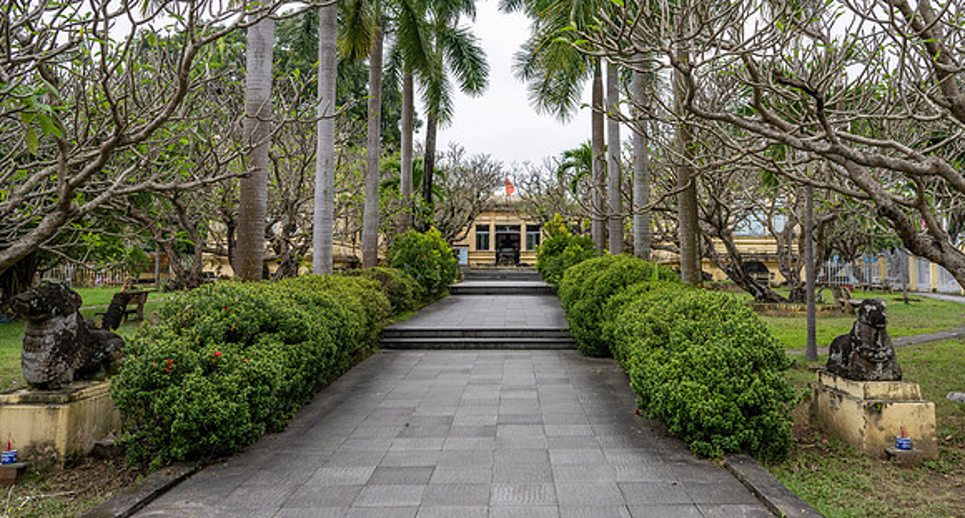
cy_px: 189
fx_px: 702
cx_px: 523
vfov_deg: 40.2
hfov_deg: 68.9
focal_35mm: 28
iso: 200
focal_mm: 24
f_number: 4.5
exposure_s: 1/1000
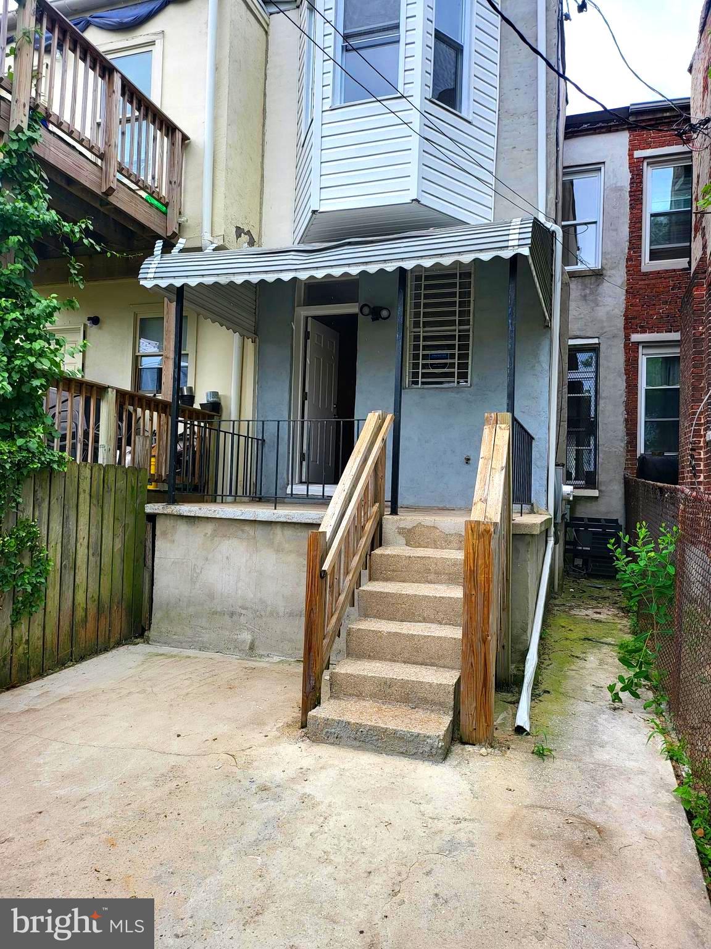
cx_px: 356
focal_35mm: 24
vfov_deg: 71.6
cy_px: 474
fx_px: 657
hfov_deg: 56.8
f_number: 1.8
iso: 40
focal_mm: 5
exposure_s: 1/591
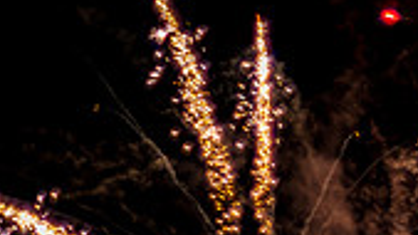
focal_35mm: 270
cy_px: 443
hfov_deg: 7.8
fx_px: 2992
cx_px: 715
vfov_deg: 4.4
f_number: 1.6
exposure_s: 1/25
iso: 200
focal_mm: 50
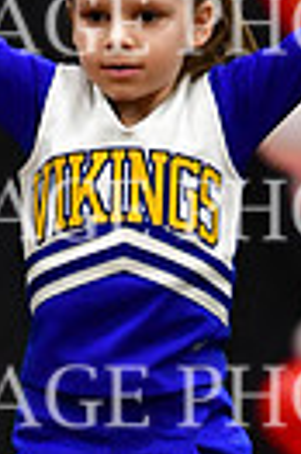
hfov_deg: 1.1
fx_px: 15428
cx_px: 154
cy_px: 676
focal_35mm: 1227
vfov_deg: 1.7
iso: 4000
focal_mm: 185
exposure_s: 1/800
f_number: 2.8
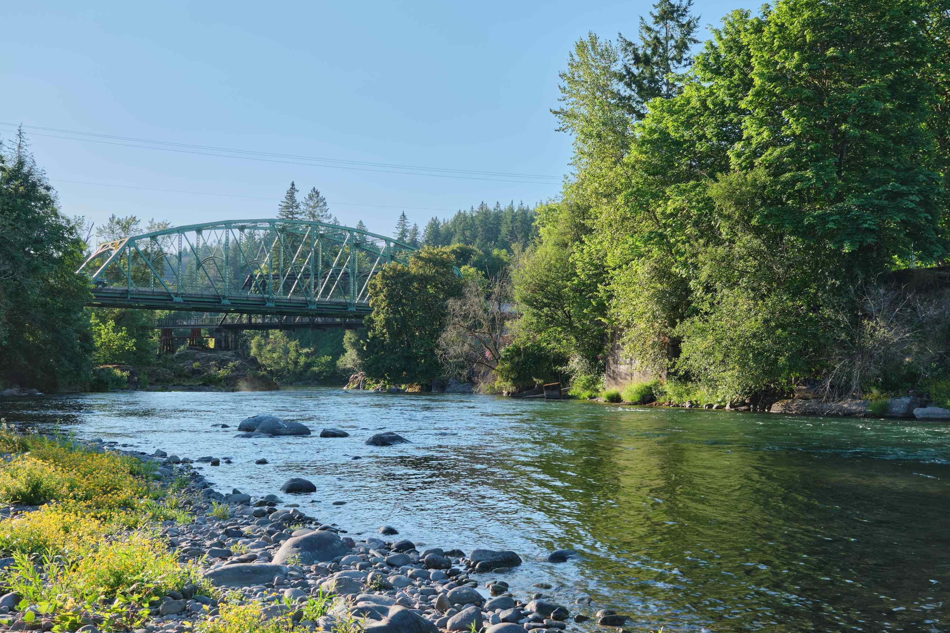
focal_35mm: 36
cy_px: 312
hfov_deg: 53.1
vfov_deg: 36.9
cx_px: 470
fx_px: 950
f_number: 5
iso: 125
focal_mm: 22.3
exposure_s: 1/200
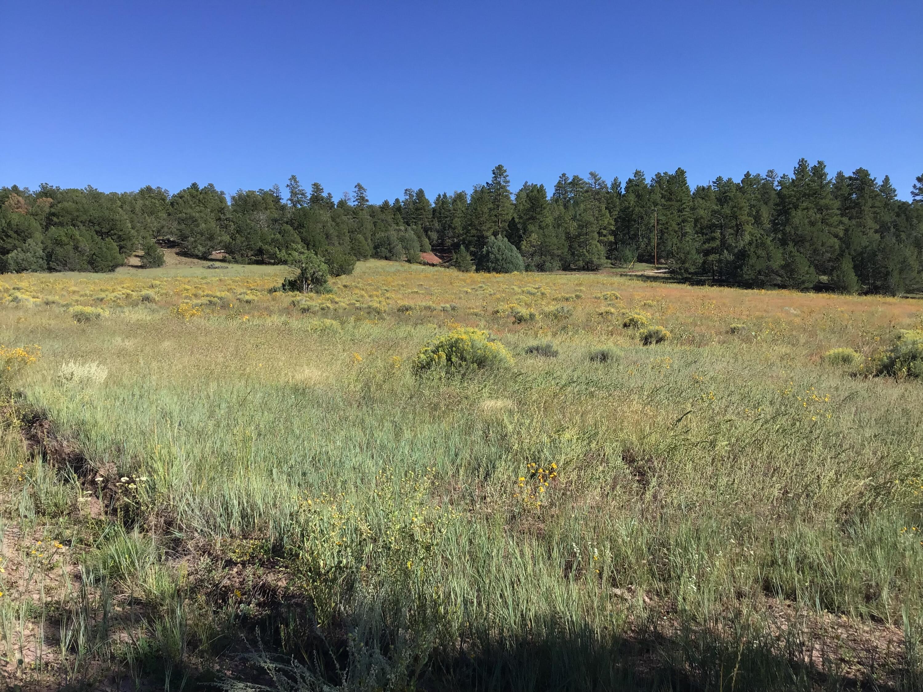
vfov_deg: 45.4
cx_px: 462
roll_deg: -1.0
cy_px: 346
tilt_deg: -3.7
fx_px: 827
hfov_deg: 58.4
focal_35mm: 31
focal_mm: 3.3
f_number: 2.4
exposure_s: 1/970
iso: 25
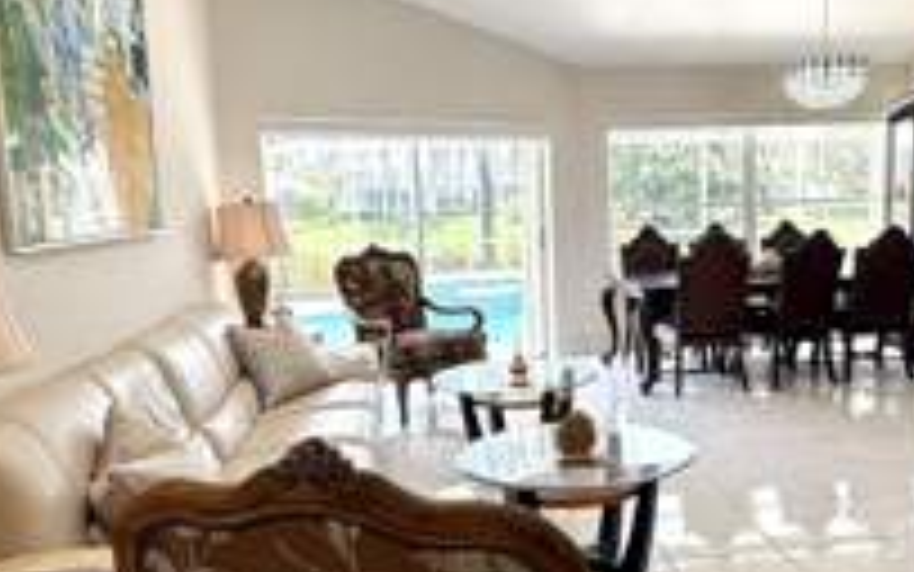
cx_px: 545
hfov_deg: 54.9
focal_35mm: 35
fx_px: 872
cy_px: 331
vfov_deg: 36.2
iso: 50
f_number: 2.2
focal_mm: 2.22
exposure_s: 1/175
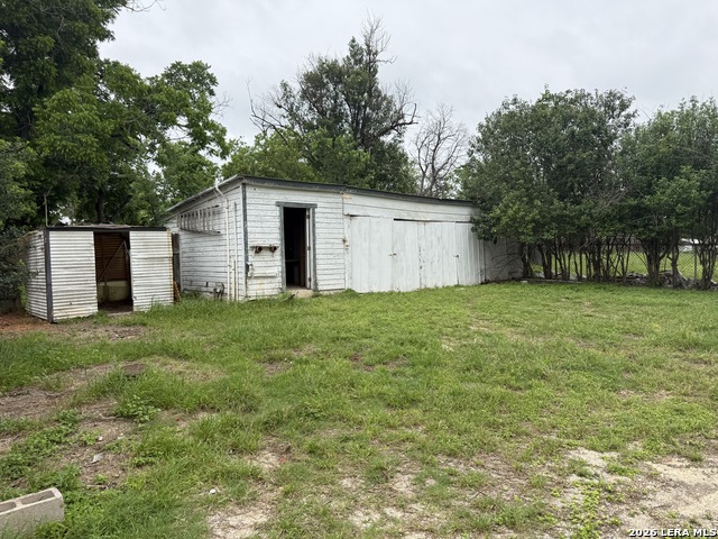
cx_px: 359
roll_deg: +1.5
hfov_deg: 71.6
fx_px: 498
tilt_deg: -1.3
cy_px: 270
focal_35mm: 24
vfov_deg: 56.8
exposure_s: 1/1122
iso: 80
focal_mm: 6.76
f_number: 1.78
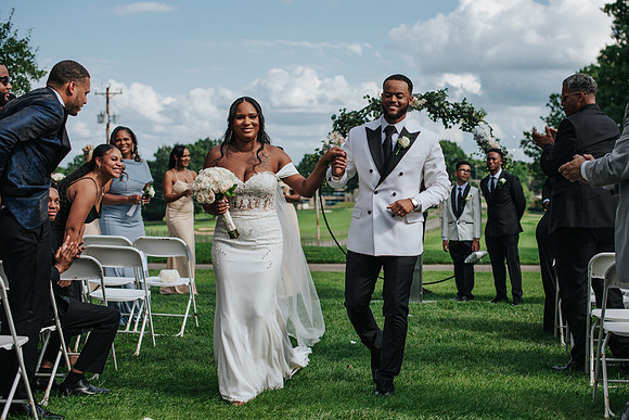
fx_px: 1063
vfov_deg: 22.3
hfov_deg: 32.9
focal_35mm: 61
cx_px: 381
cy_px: 199
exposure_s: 1/1600
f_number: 3.2
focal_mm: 50
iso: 100
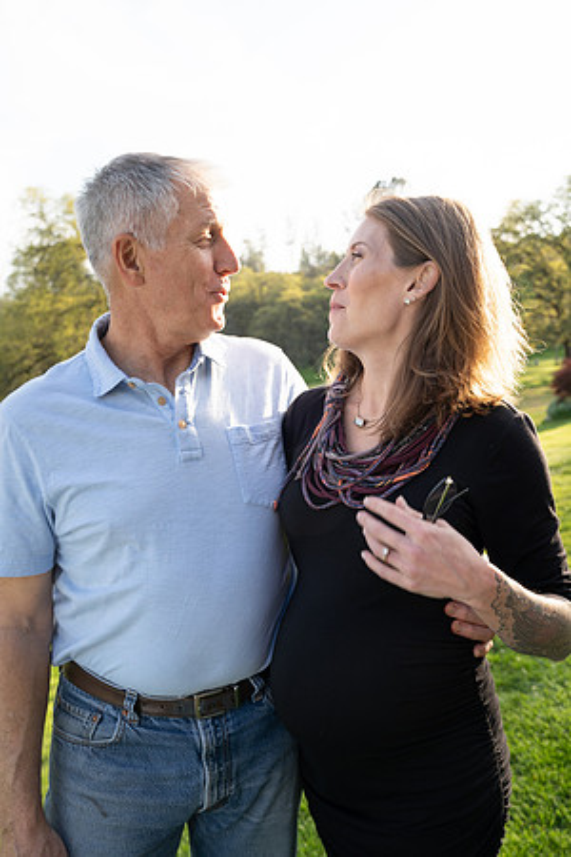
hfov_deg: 47.9
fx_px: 642
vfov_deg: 67.4
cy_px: 428
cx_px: 286
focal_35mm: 27
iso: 125
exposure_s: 1/250
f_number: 4.5
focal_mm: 27
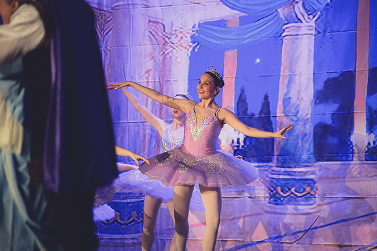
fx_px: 2095
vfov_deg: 6.9
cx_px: 188
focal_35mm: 200
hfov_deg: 10.3
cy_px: 126
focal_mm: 200
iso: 2800
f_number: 2.8
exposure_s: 1/320
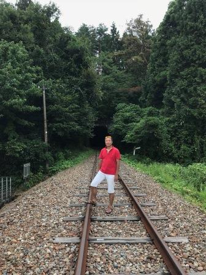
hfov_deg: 49.7
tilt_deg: +3.1
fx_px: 222
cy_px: 138
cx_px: 103
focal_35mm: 28
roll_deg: +0.2
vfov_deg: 63.4
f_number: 1.8
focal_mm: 3.99
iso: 20
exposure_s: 1/517
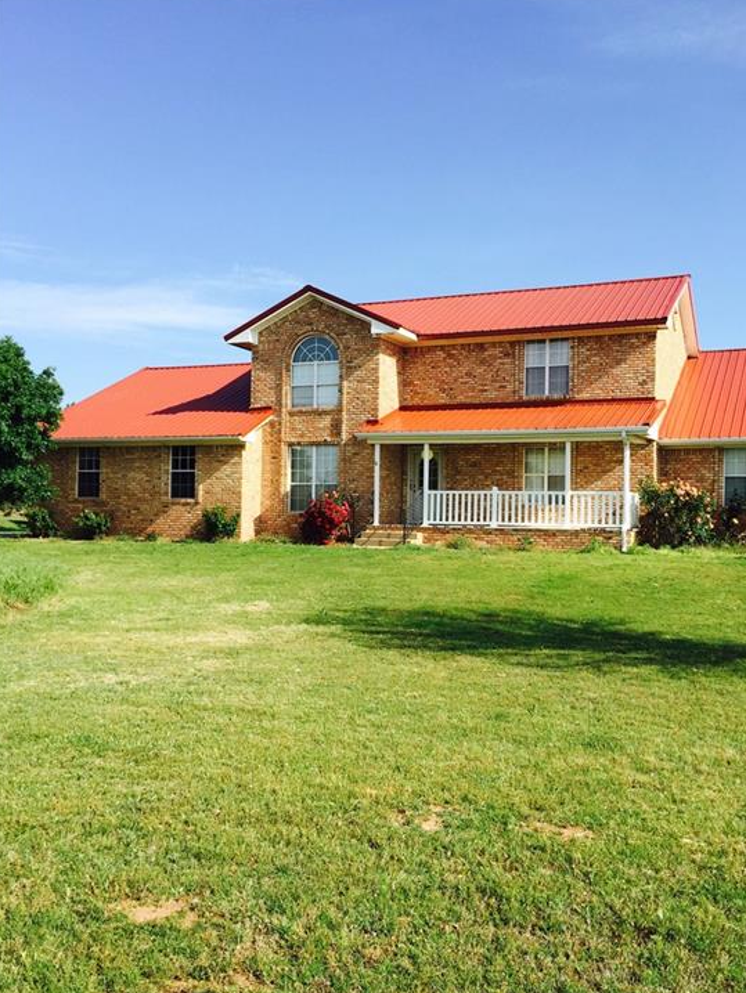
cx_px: 392
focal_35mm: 31
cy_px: 521
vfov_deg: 58.3
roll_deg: +0.9
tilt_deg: +1.2
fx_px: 890
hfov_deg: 45.5
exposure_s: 1/1464
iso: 32
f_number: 2.2
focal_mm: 4.15
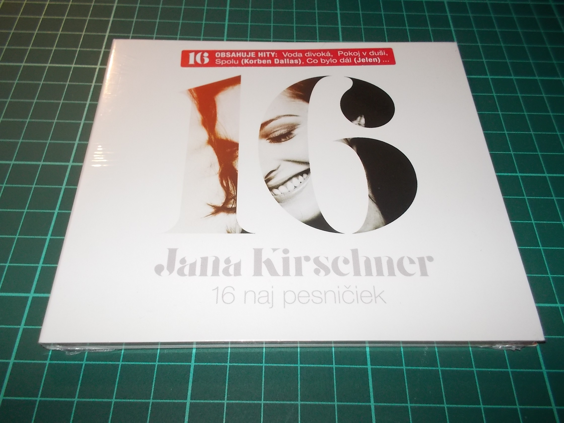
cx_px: 282
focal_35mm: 29
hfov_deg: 61.7
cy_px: 212
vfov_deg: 48.2
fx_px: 472
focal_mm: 4.1
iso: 200
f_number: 3.3
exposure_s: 1/30
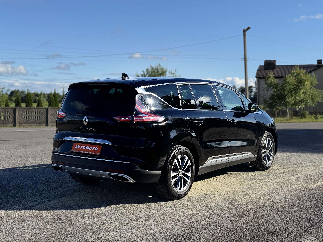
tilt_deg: -2.3
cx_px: 162
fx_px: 448
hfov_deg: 39.7
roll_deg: -0.1
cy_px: 121
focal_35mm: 48
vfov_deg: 30.3
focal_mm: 6.76
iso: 64
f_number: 1.78
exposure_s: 1/4310
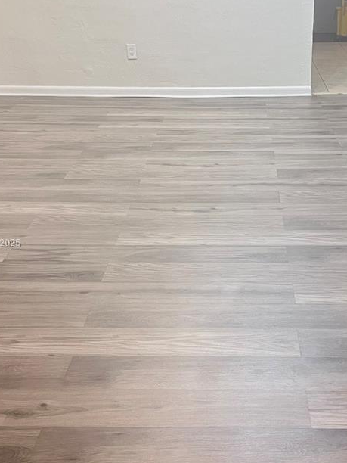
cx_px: 222
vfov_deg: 37.5
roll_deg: -0.2
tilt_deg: -24.5
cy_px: 244
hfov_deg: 28.4
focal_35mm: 51
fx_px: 682
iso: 500
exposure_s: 1/60
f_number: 1.6
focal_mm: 5.1
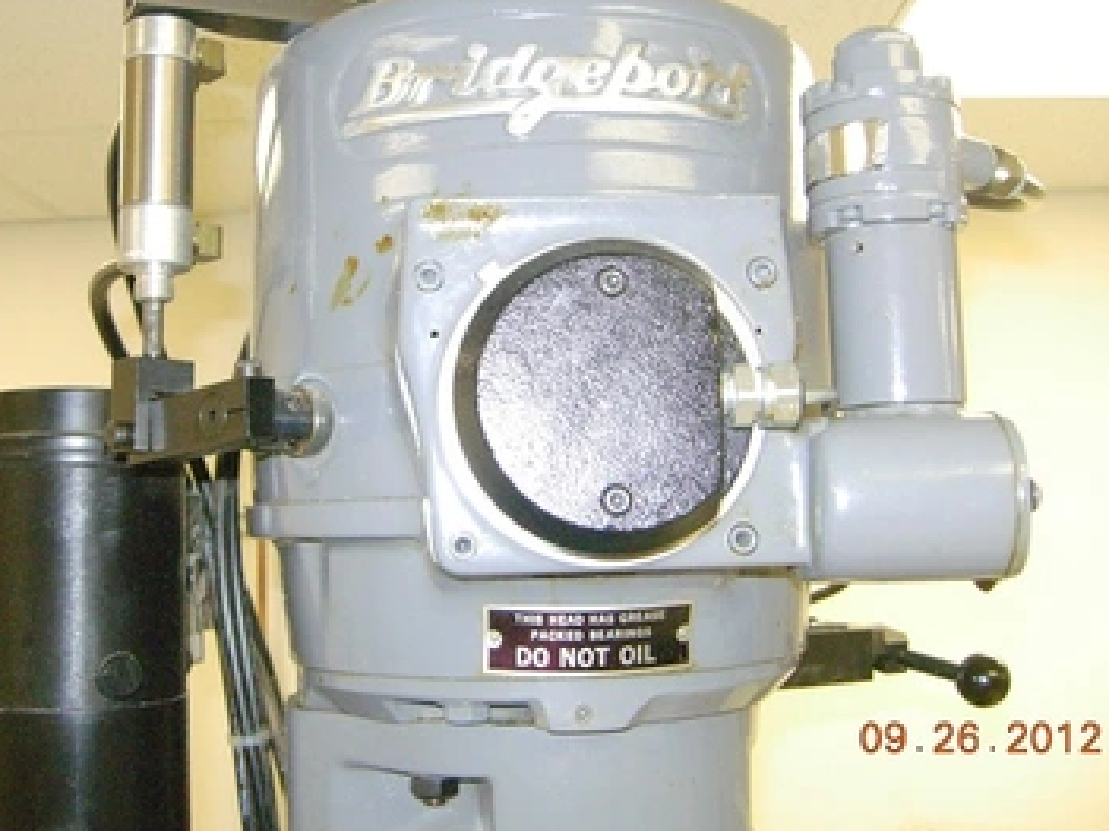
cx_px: 521
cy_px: 363
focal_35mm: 41
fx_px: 1313
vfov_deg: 35.1
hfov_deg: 45.8
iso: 400
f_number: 2.7
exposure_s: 1/104
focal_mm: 7.5
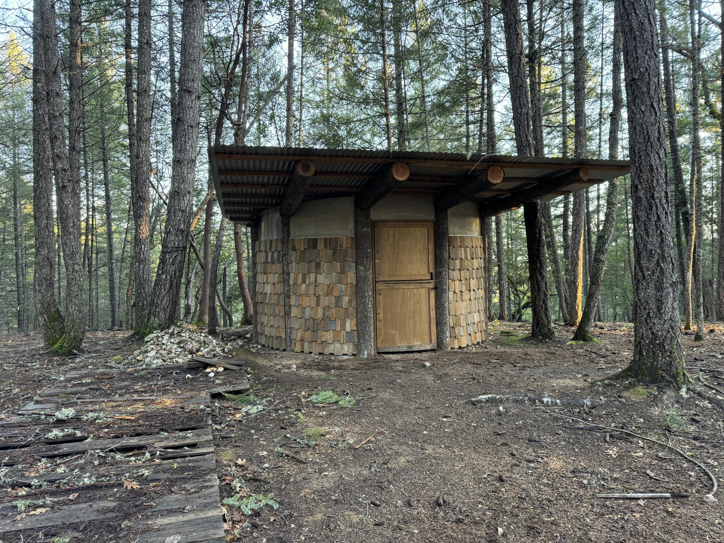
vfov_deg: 56.8
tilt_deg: -2.4
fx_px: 502
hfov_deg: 71.6
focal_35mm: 24
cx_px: 362
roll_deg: +1.3
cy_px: 272
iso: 250
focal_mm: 6.76
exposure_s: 1/60
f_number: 1.78
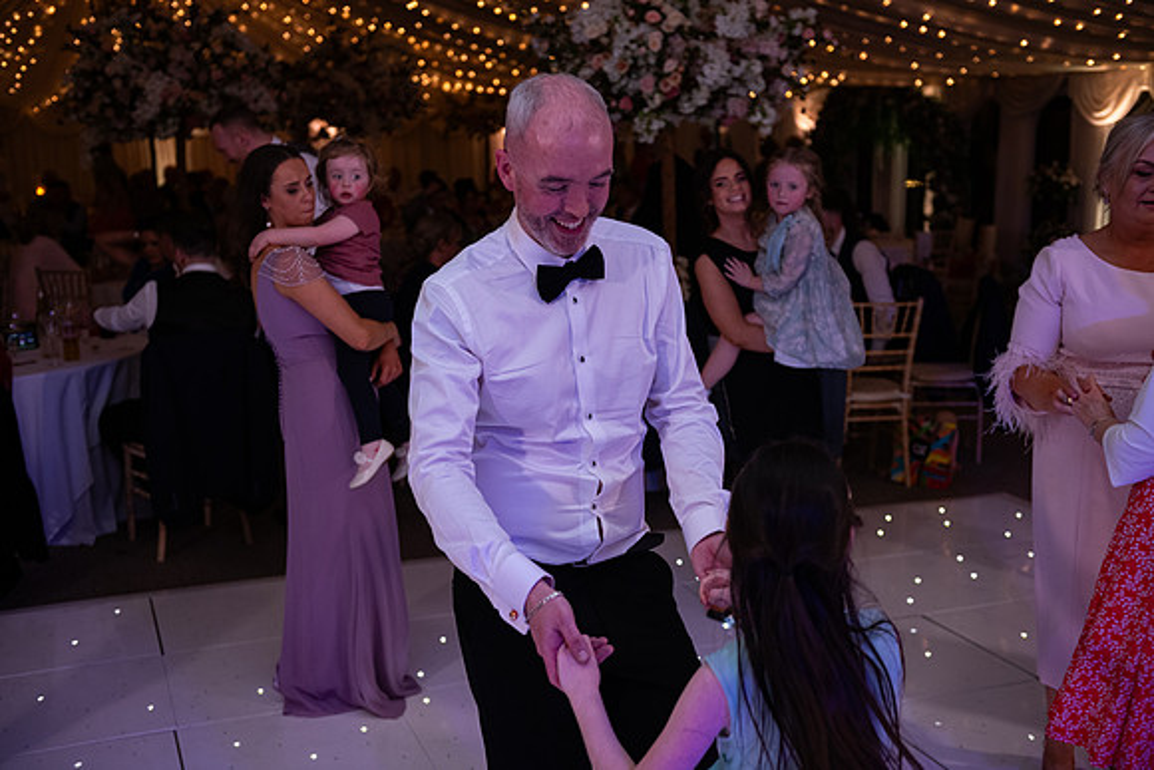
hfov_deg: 46.4
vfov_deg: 31.9
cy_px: 385
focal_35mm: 42
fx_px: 1347
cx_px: 577
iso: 1000
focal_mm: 42
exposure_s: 1/160
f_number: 3.5
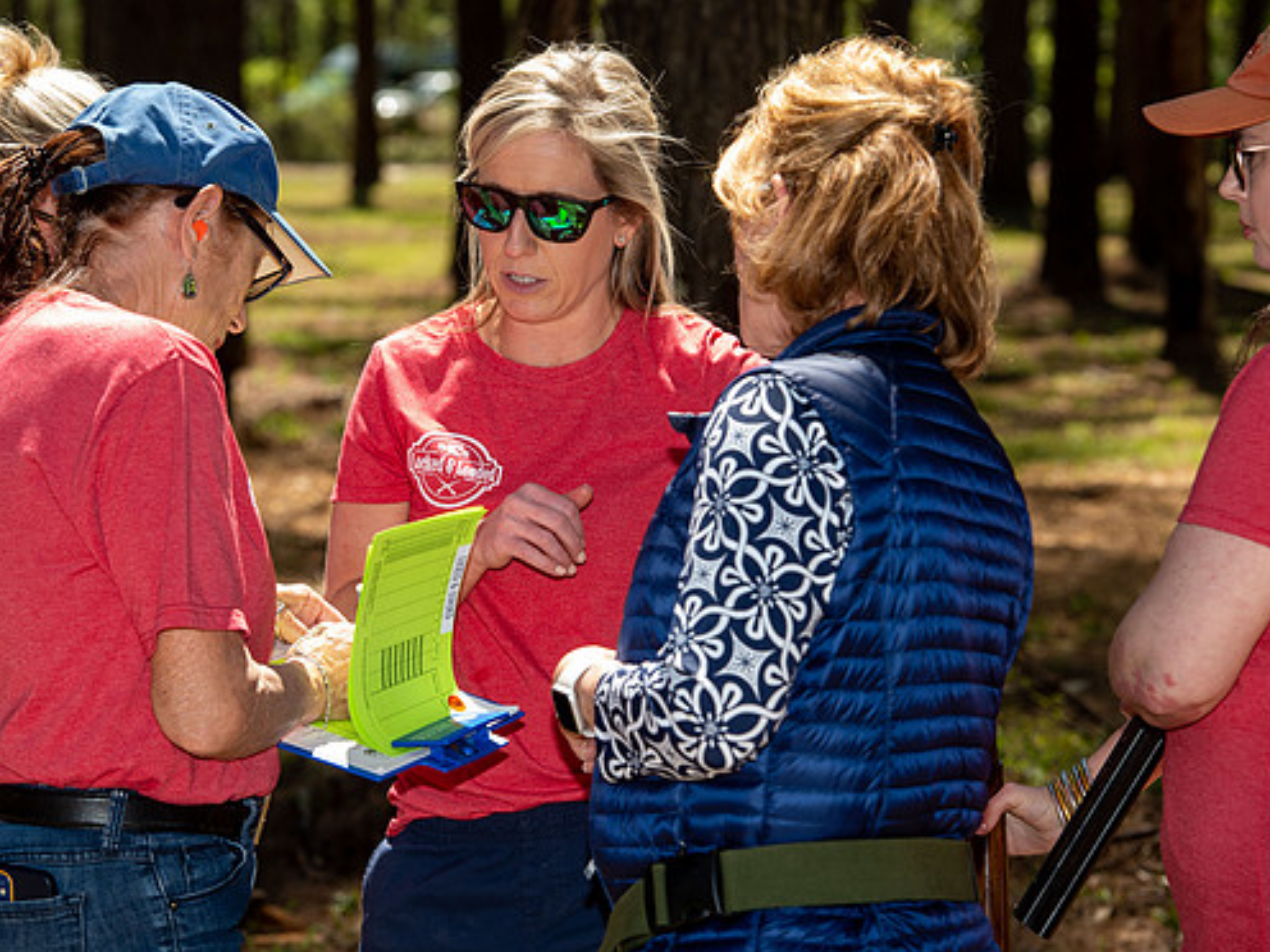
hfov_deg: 13.5
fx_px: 5356
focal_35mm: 146
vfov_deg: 10.2
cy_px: 468
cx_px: 581
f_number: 8
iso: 200
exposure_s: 1/200
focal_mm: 130
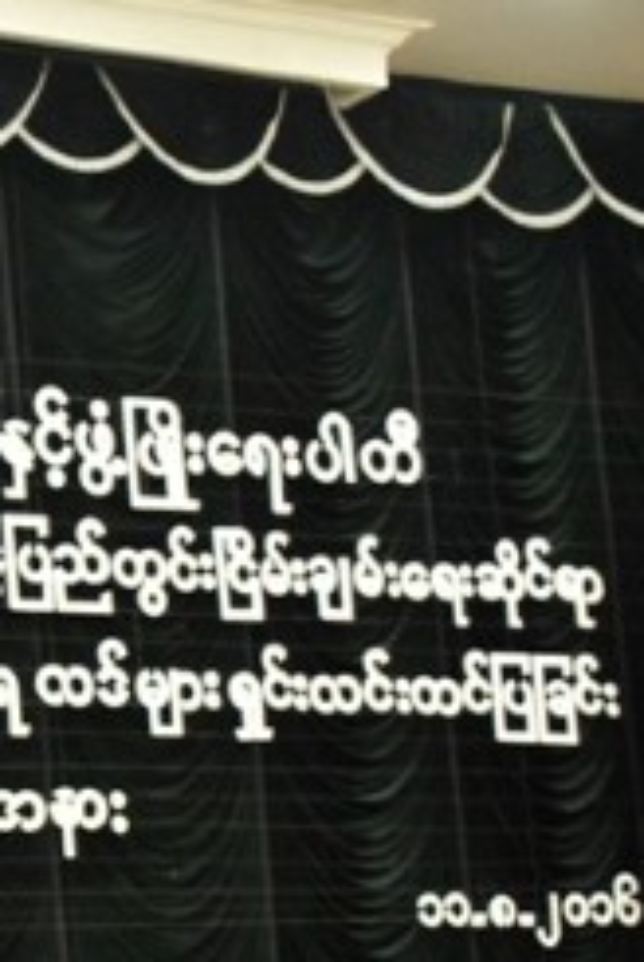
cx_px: -503
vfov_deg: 20.8
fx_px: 2595
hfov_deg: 12.9
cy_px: 736
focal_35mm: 97
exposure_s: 1/100
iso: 6400
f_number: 3.8
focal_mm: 26
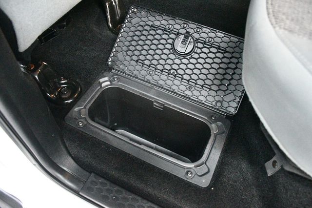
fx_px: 260
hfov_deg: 62.0
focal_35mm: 30
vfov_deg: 43.6
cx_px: 156
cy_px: 104
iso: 12800
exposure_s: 1/40
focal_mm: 20
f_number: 3.5
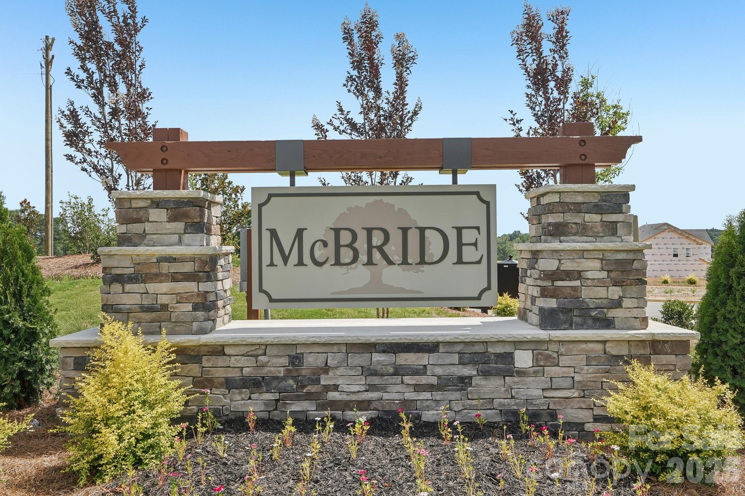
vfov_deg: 43.6
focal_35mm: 30
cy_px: 248
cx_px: 372
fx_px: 621
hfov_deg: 61.9
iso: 100
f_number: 8
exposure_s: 1/90
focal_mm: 20
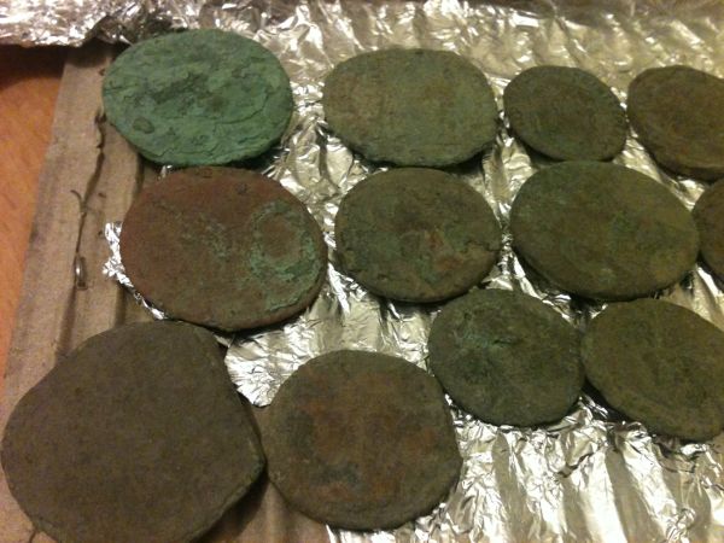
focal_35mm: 35
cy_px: 272
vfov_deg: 40.7
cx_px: 362
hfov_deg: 52.6
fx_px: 732
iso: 320
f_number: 2.8
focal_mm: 3.85
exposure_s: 1/15
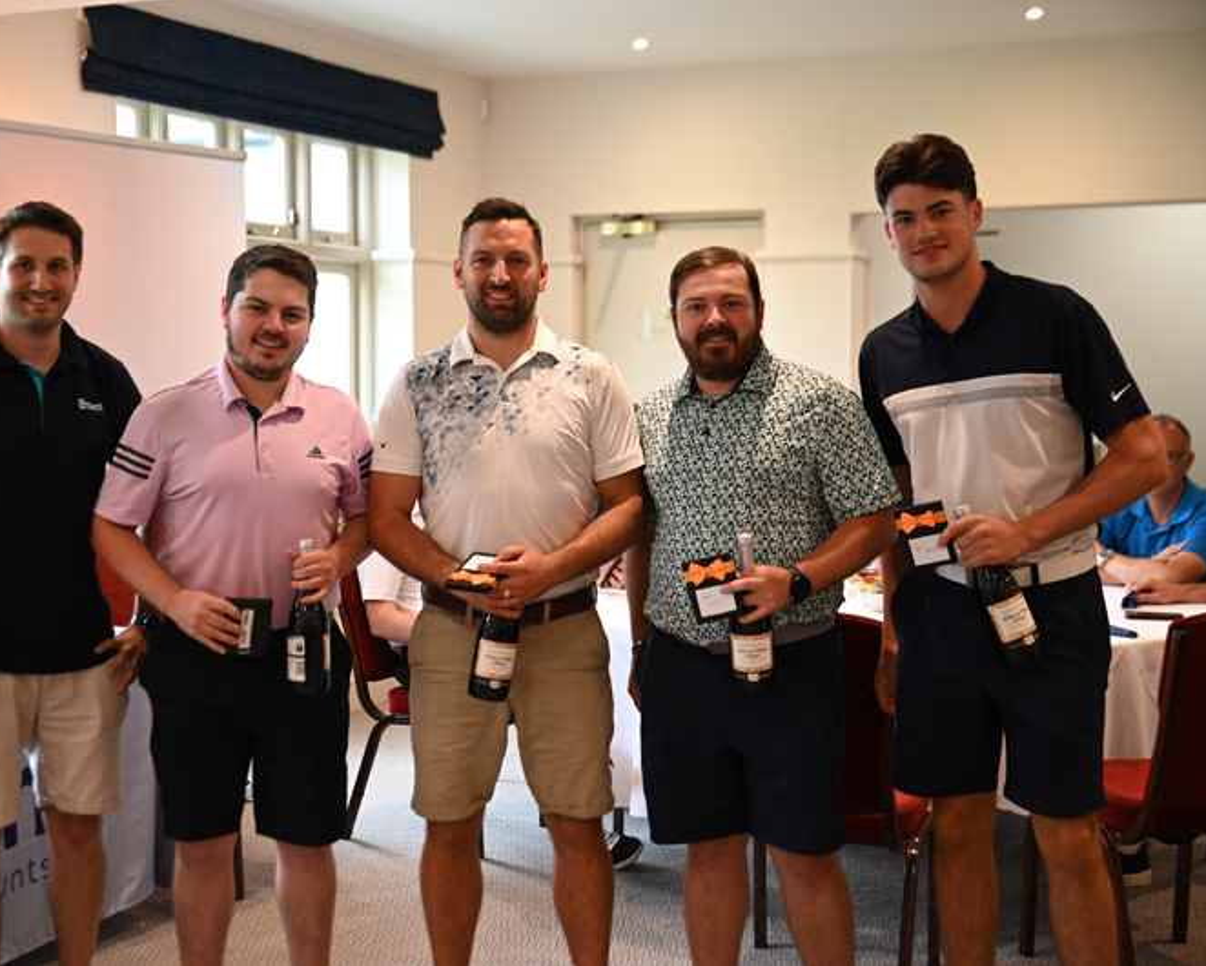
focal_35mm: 51
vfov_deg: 29.7
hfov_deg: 36.6
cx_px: 525
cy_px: 483
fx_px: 1821
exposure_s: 1/125
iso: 1000
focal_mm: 45
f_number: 2.8
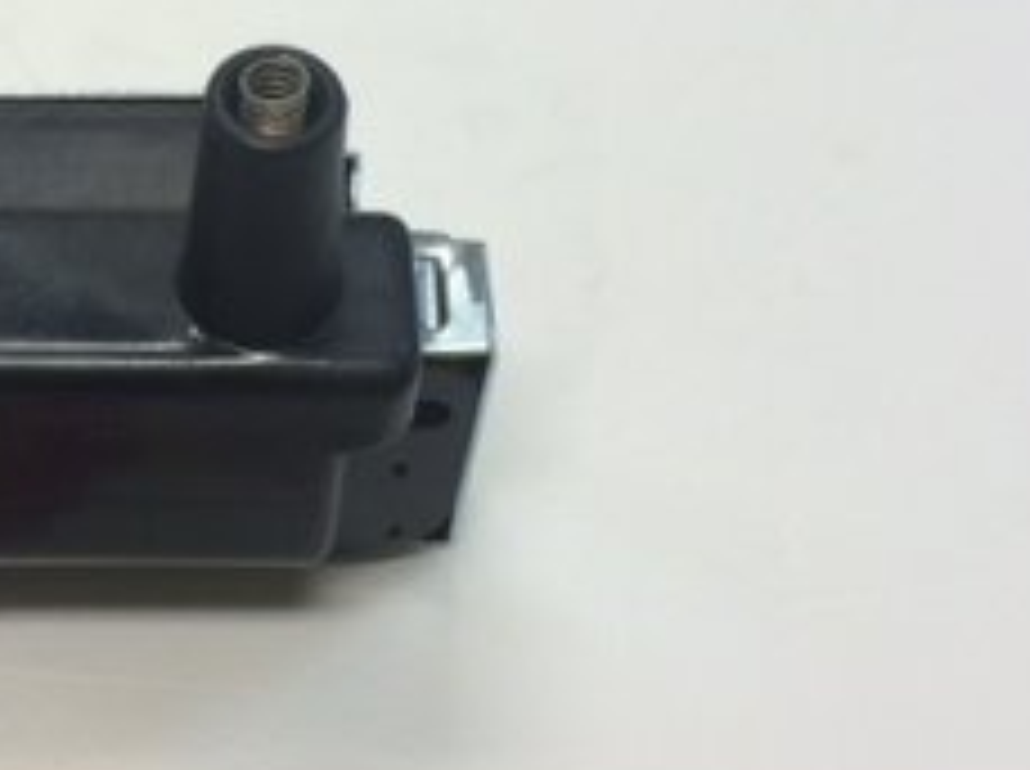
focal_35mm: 84
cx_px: 162
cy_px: 333
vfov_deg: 17.5
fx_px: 2495
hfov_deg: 22.9
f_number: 2.2
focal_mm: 4.12
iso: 40
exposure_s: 1/33
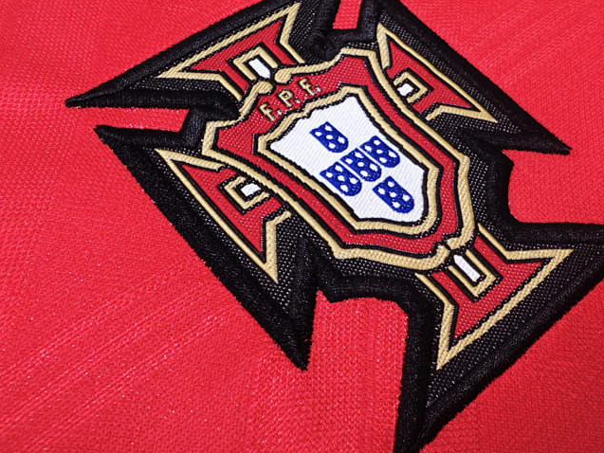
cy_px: 185
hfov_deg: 47.7
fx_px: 681
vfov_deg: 36.7
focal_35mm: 39
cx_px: 354
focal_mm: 2.59
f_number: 2.2
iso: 459
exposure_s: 1/100
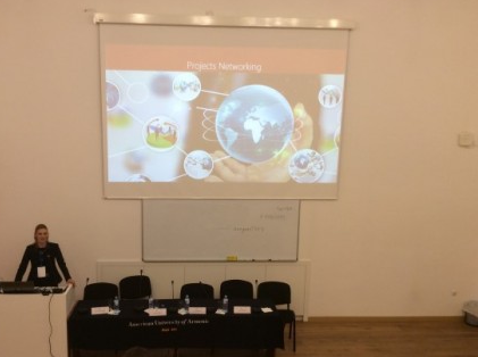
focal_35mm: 38
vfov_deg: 37.5
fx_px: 524
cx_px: 199
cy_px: 206
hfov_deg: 48.9
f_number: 2.4
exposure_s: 1/25
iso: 50
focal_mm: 3.3
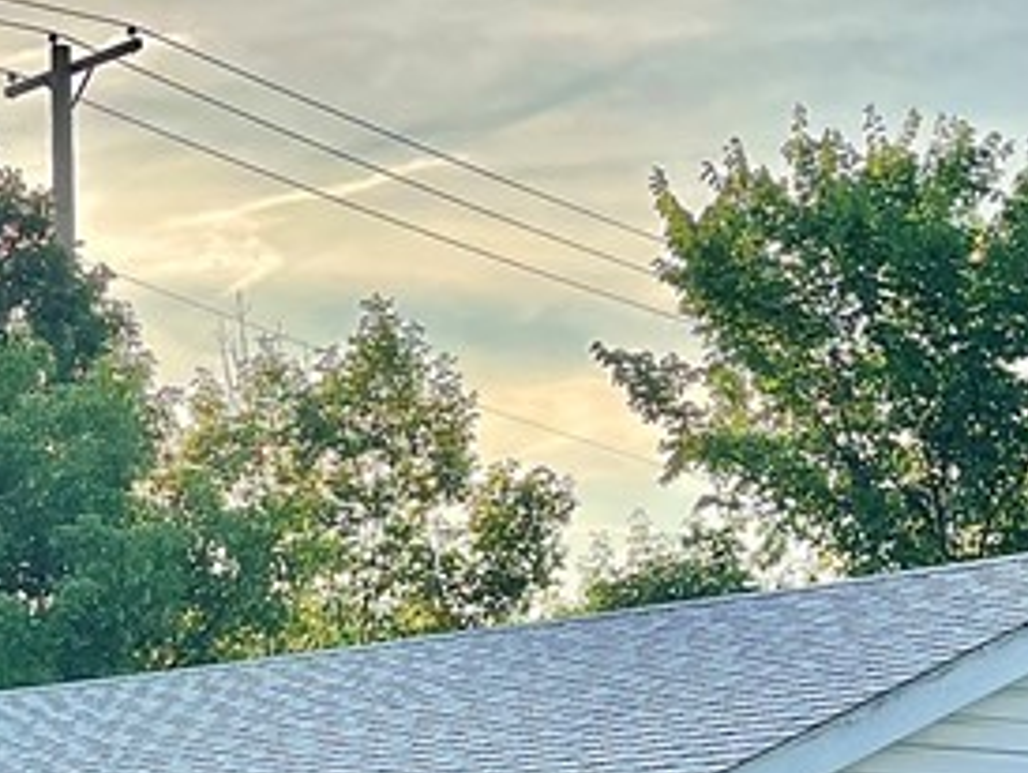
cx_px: -71
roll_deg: +1.7
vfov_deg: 14.7
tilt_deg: +0.0
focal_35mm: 97
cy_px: 942
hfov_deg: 19.5
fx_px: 2883
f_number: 1.6
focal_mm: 5.1
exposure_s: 1/1355
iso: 50
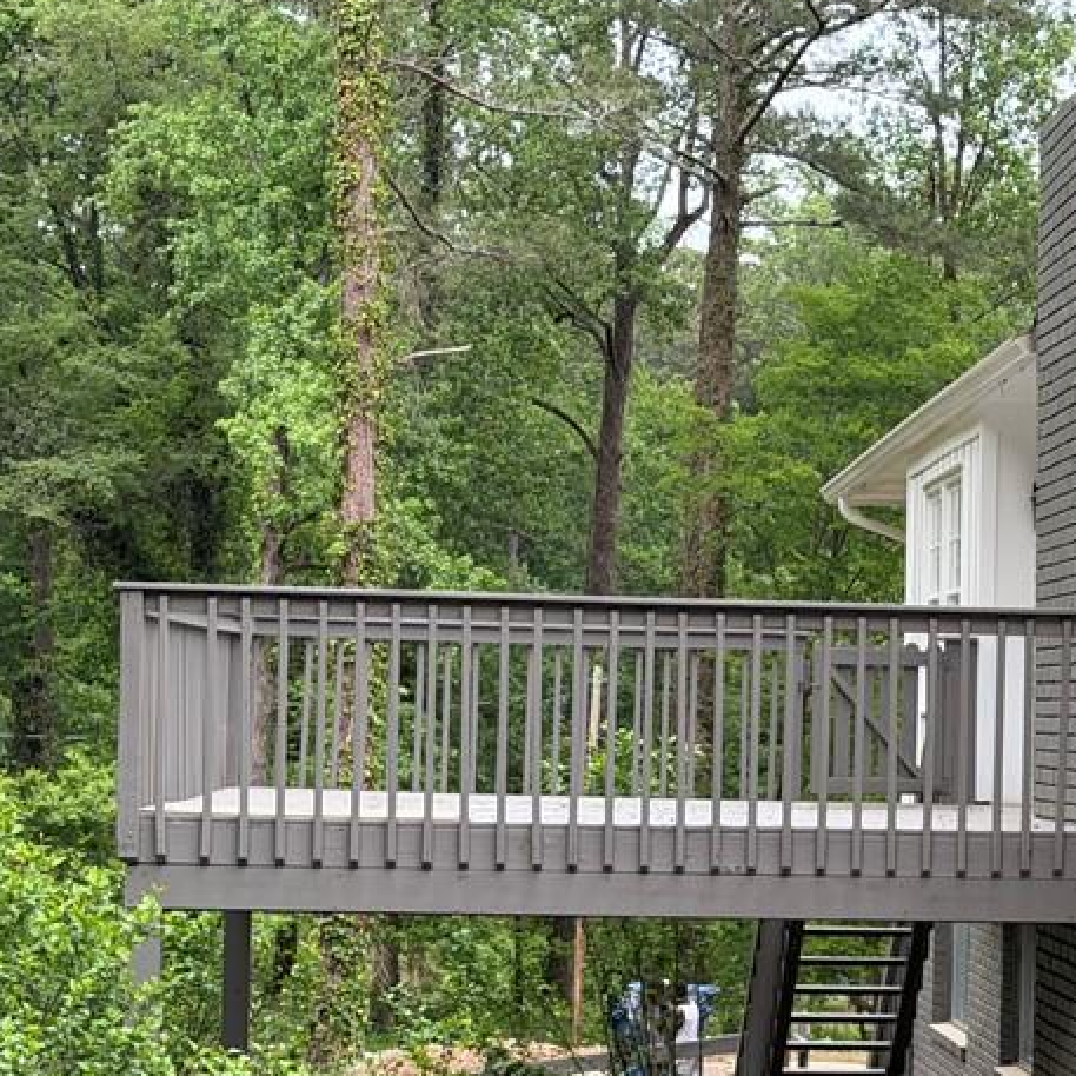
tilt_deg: +0.2
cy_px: 756
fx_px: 3341
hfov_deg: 18.1
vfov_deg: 18.2
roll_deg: -1.5
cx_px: 885
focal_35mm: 95
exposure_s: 1/82
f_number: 1.78
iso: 100
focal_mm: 6.76
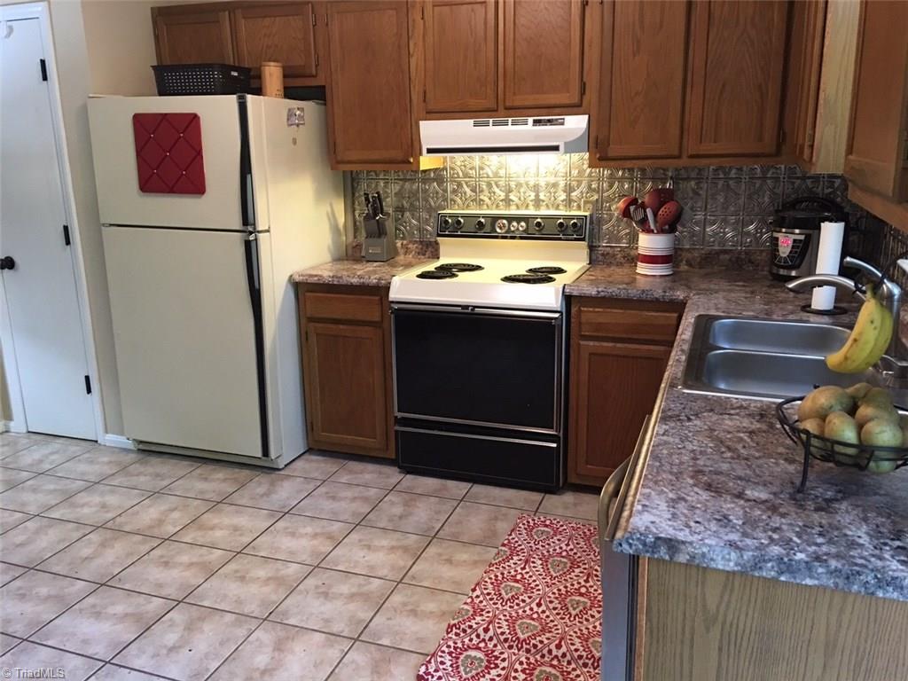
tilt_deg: -13.6
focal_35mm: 29
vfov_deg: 48.2
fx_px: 761
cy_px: 340
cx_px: 454
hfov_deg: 61.7
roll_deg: +0.6
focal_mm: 4.15
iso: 100
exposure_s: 1/15
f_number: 2.2
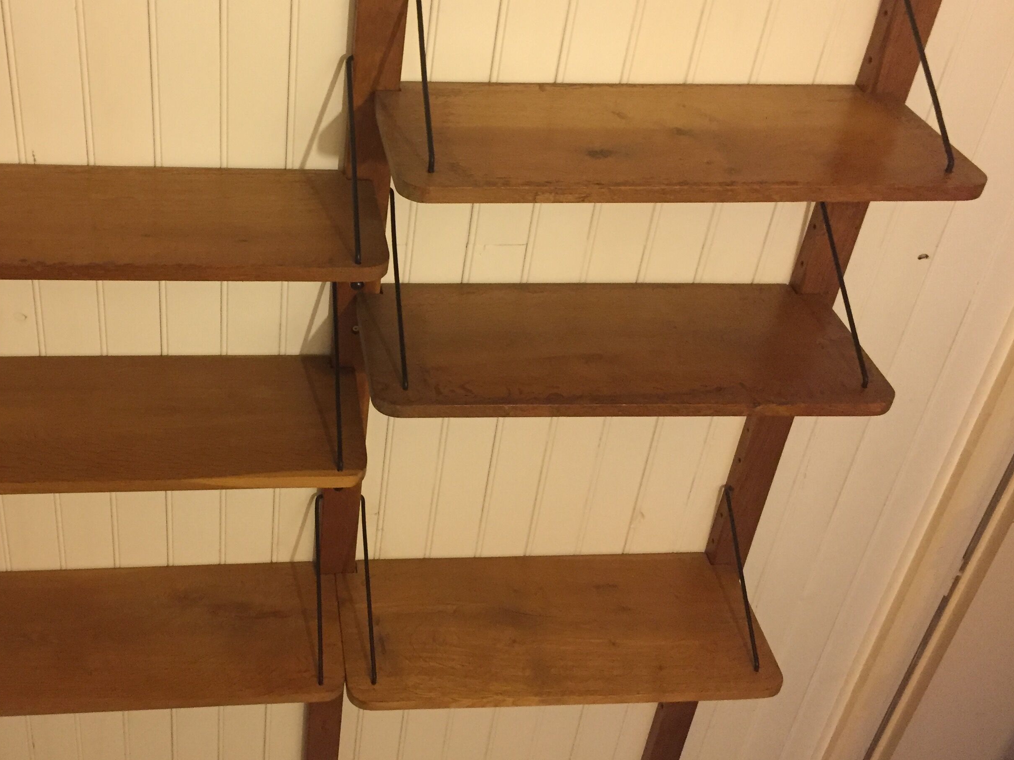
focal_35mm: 39
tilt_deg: -34.0
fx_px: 1142
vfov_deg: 36.7
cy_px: 297
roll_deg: -4.7
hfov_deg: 47.1
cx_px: 342
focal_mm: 4.15
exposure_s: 1/20
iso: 250
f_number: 2.2
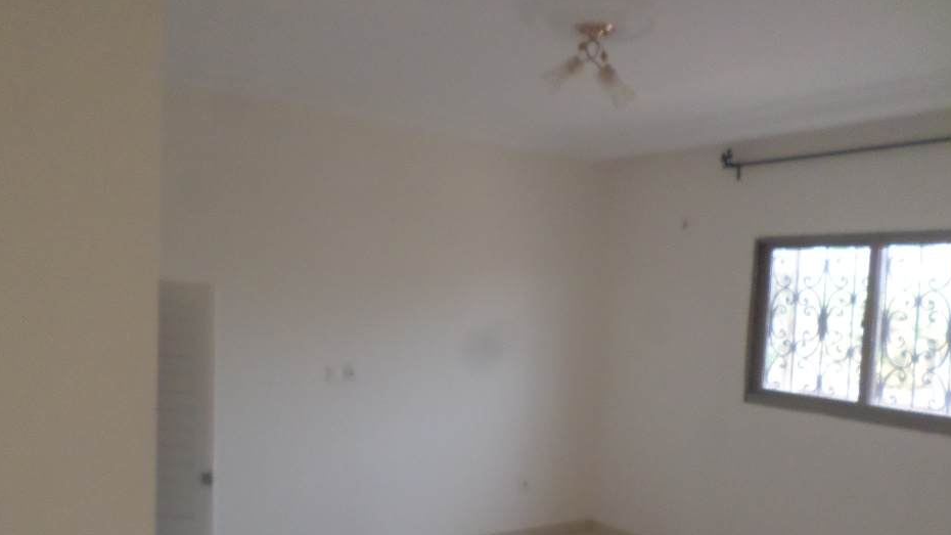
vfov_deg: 38.5
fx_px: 756
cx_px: 503
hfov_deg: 64.3
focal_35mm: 30
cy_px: 357
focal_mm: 4.5
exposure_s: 1/30
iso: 400
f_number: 2.5
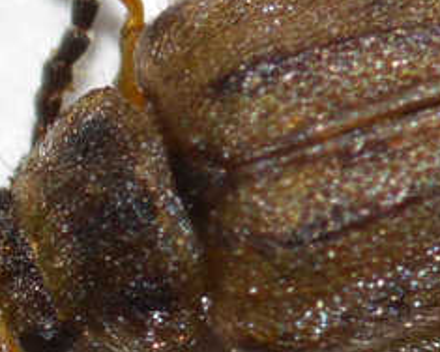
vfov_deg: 2.7
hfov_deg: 3.4
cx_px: 357
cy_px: 247
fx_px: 7488
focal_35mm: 575
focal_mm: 100
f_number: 20
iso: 100
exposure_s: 1/200
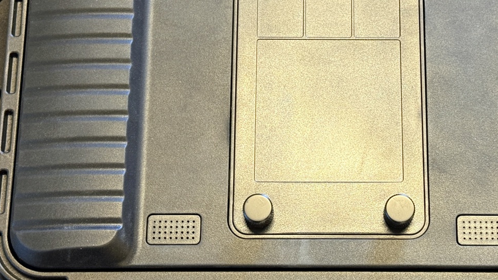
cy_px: 95
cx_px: 321
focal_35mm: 87
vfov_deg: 13.9
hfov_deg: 24.4
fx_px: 1149
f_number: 1.78
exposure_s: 1/50
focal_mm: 6.76
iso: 200
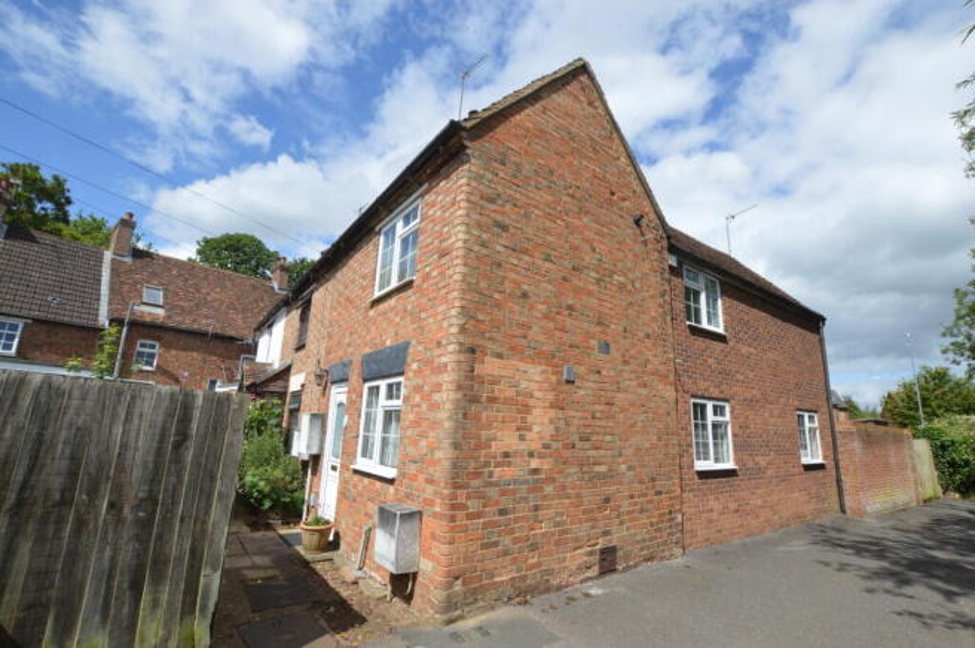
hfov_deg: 100.4
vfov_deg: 77.2
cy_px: 324
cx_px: 488
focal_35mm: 15
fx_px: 406
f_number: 13
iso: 800
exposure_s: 1/640
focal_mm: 10
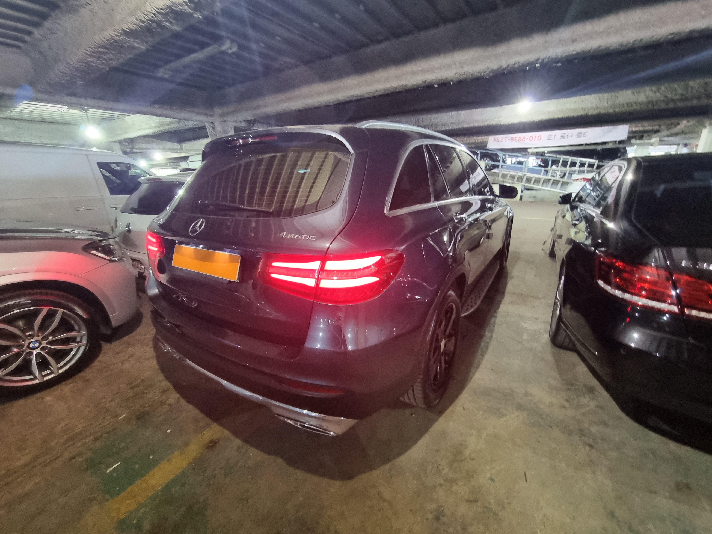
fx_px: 267
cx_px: 356
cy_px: 267
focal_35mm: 13
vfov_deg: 89.9
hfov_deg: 106.2
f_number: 2.2
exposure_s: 1/30
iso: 500
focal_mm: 2.2
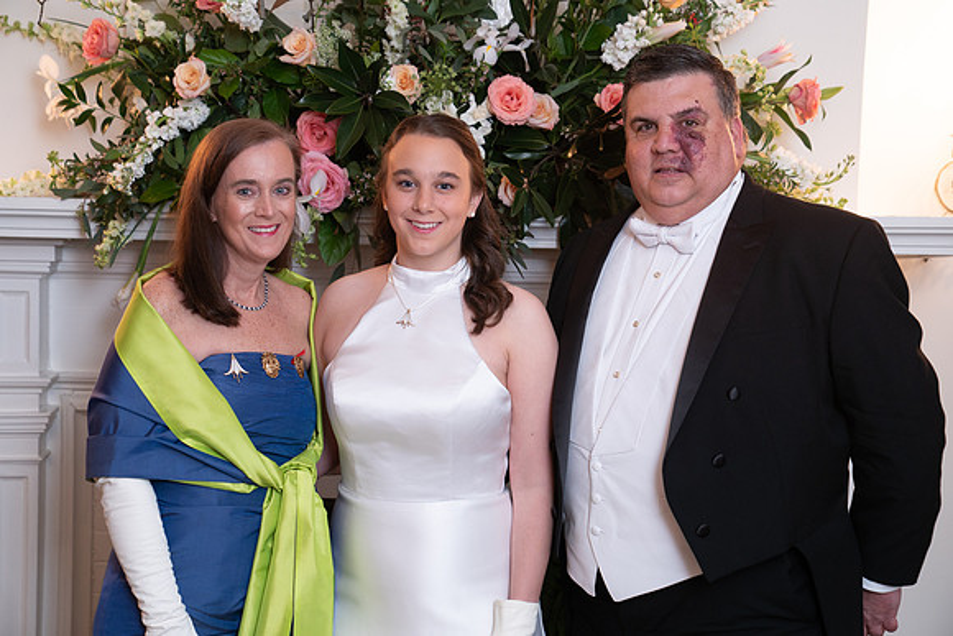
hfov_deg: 30.1
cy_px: 318
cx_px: 476
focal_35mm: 67
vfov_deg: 20.3
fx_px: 1774
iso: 800
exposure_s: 1/80
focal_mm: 67
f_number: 4.5
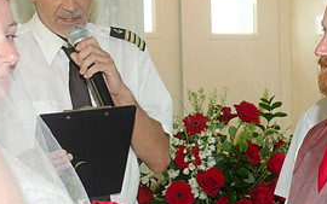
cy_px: 139
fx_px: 936
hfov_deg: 19.8
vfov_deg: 12.5
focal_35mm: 105
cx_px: 200
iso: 400
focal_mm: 32
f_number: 5.6
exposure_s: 1/80
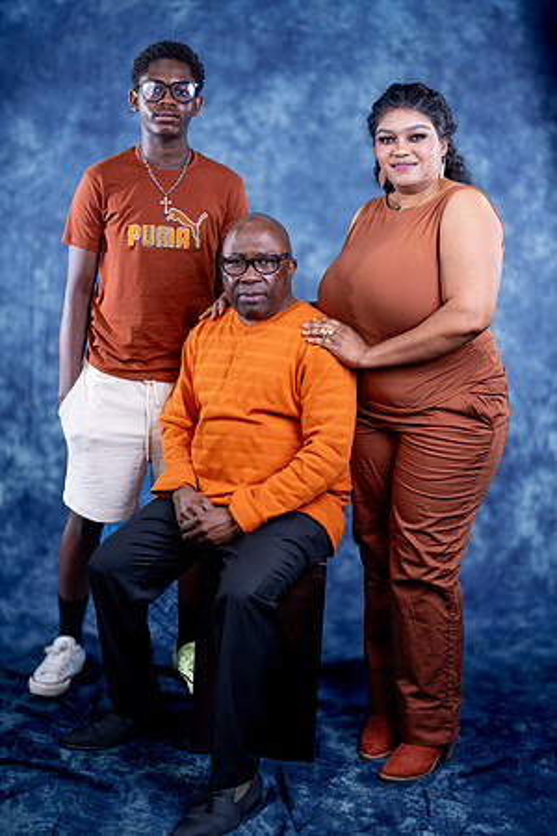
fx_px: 1160
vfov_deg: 39.6
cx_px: 278
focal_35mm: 50
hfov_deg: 27.0
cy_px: 418
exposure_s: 1/200
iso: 125
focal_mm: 50
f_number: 10
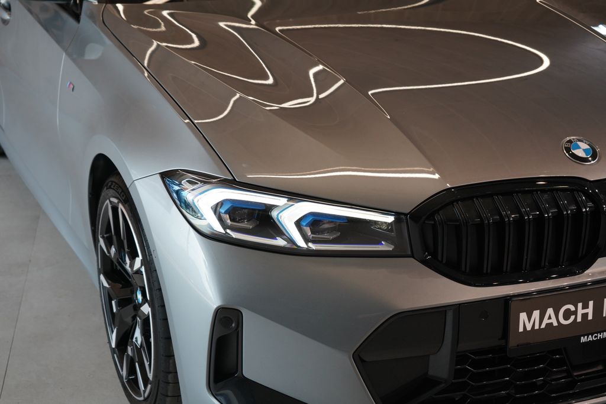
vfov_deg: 19.5
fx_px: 1178
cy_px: 202
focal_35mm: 70
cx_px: 303
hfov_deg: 28.8
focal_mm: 70
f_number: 5.6
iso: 1600
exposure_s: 1/160
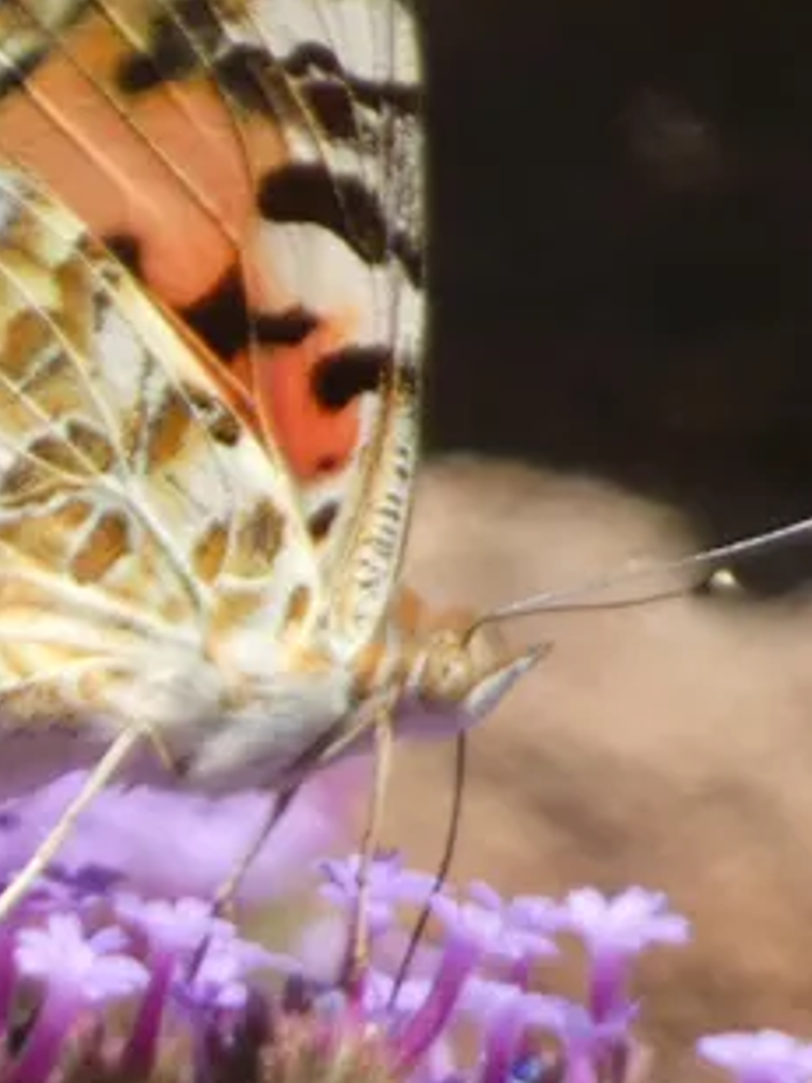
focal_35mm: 2428
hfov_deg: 0.6
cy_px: 390
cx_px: 218
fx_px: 75939
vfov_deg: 0.8
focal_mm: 209.4
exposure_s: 1/125
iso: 80
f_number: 5.8
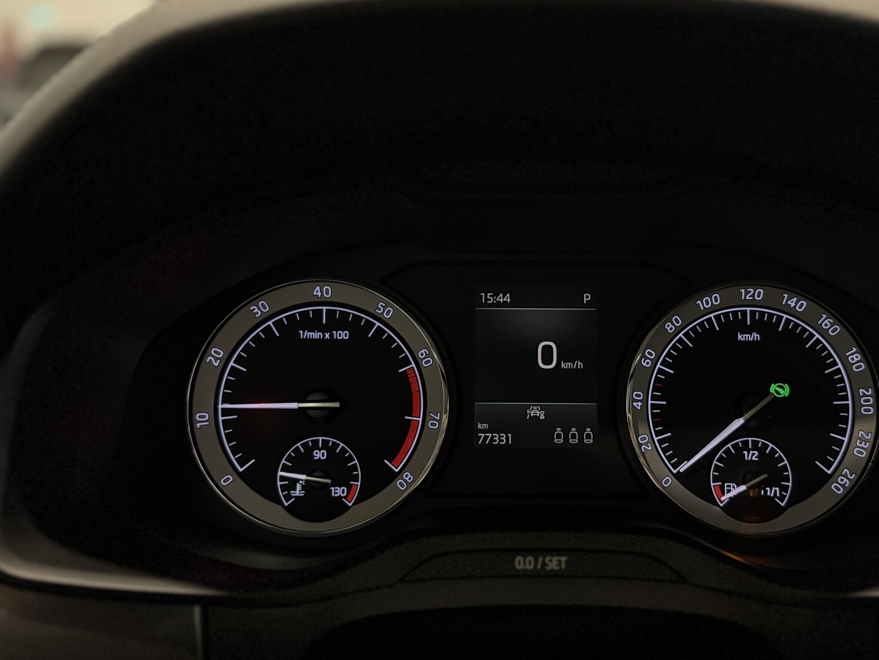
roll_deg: -0.3
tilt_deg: -17.6
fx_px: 838
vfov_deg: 42.9
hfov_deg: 55.0
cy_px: 352
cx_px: 526
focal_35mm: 33
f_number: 1.6
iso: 500
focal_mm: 5.96
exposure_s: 1/49
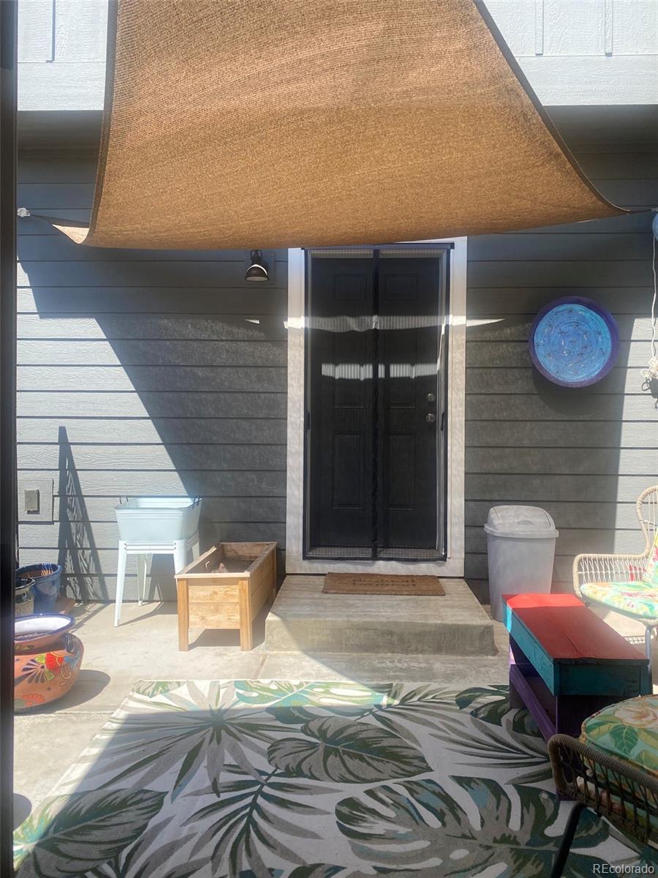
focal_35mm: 26
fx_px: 659
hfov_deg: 53.1
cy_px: 439
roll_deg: -0.2
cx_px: 329
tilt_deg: +0.3
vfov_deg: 67.3
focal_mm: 4.25
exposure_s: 1/898
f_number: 1.8
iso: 32
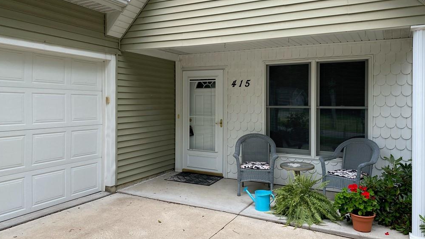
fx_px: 327
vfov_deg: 40.2
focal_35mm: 29
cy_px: 107
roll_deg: +0.2
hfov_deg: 66.1
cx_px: 214
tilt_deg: +0.6
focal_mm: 4.25
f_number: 1.8
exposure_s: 1/460
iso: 32
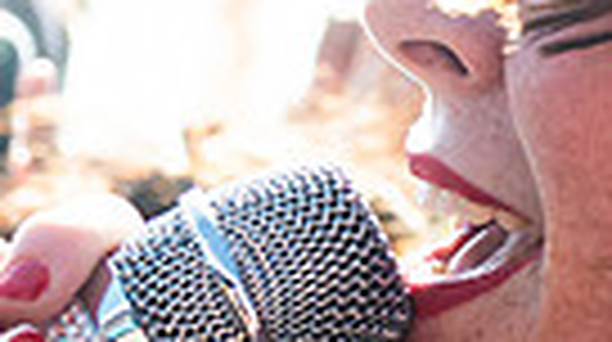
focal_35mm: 243
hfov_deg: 8.6
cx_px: 1089
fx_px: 3937
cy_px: 295
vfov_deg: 5.0
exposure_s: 1/5000
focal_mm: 32
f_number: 4
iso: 400
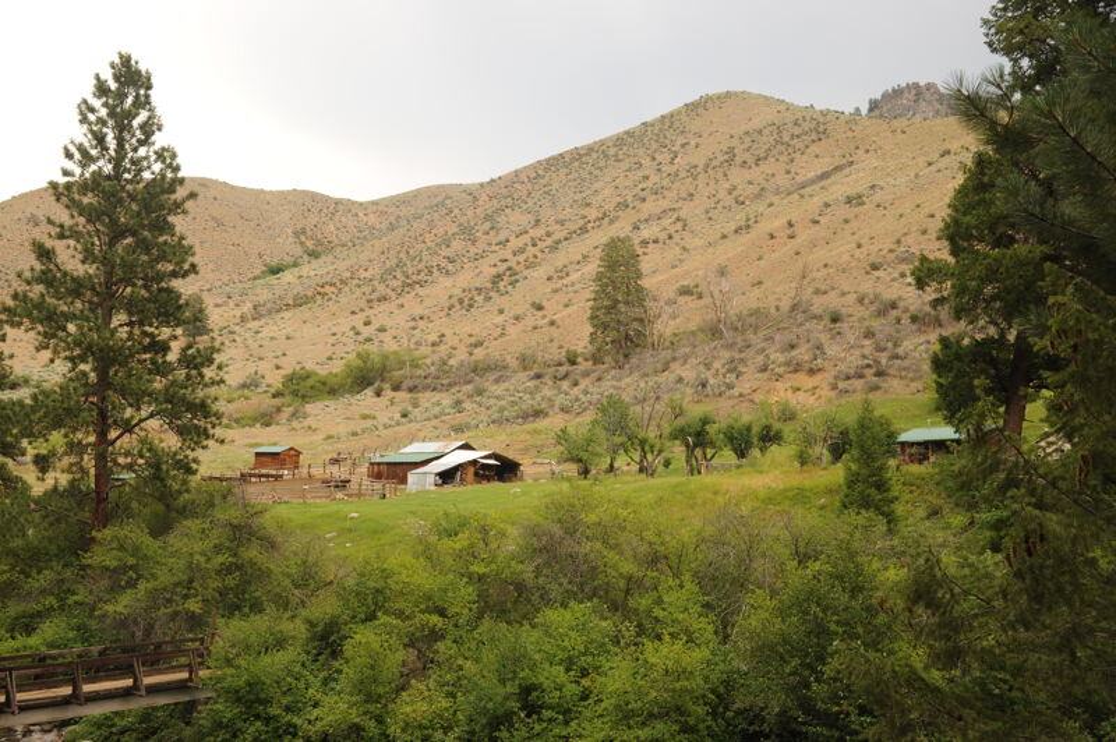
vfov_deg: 37.8
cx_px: 558
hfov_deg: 54.5
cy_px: 371
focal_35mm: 35
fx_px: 1084
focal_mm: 35
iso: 200
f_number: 9
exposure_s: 1/125
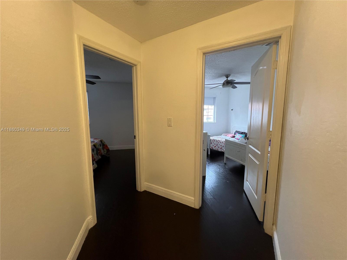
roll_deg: +1.0
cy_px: 130
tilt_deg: -7.2
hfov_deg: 106.2
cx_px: 174
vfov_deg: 89.9
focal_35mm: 13
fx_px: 130
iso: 250
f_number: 1.8
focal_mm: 1.57
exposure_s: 1/120
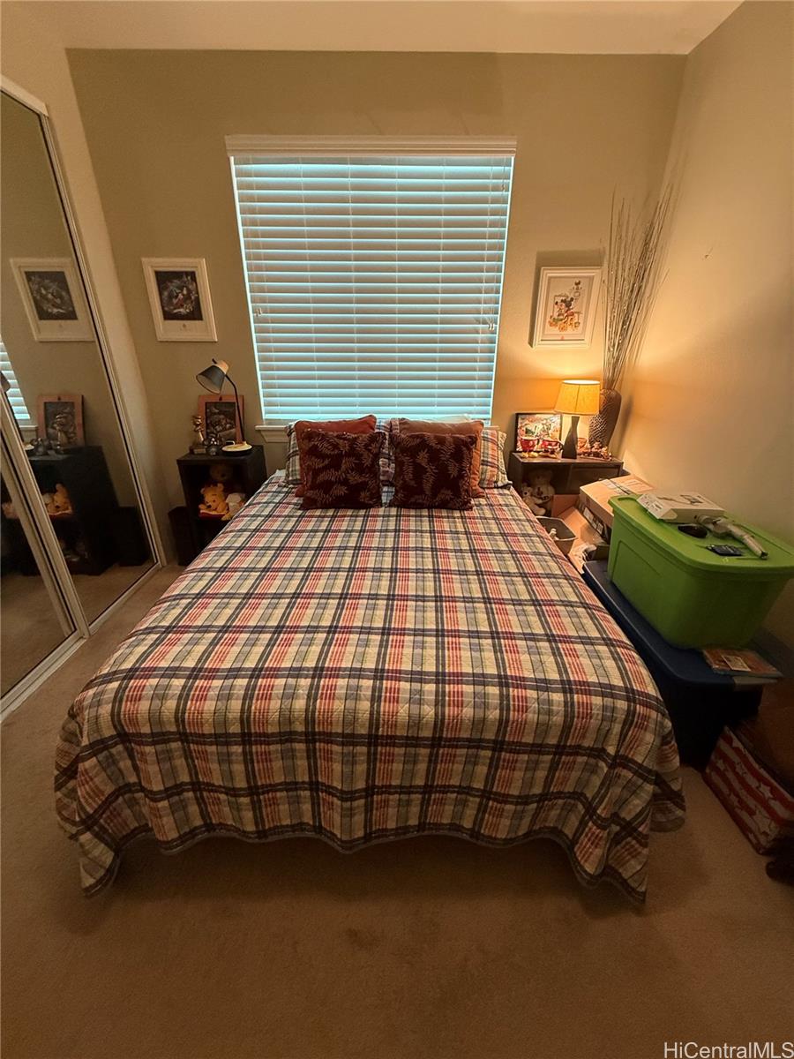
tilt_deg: -23.3
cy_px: 530
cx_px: 397
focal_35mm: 14
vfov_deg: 102.1
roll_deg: -0.8
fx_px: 428
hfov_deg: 85.7
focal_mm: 2.22
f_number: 2.2
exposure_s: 1/60
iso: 500
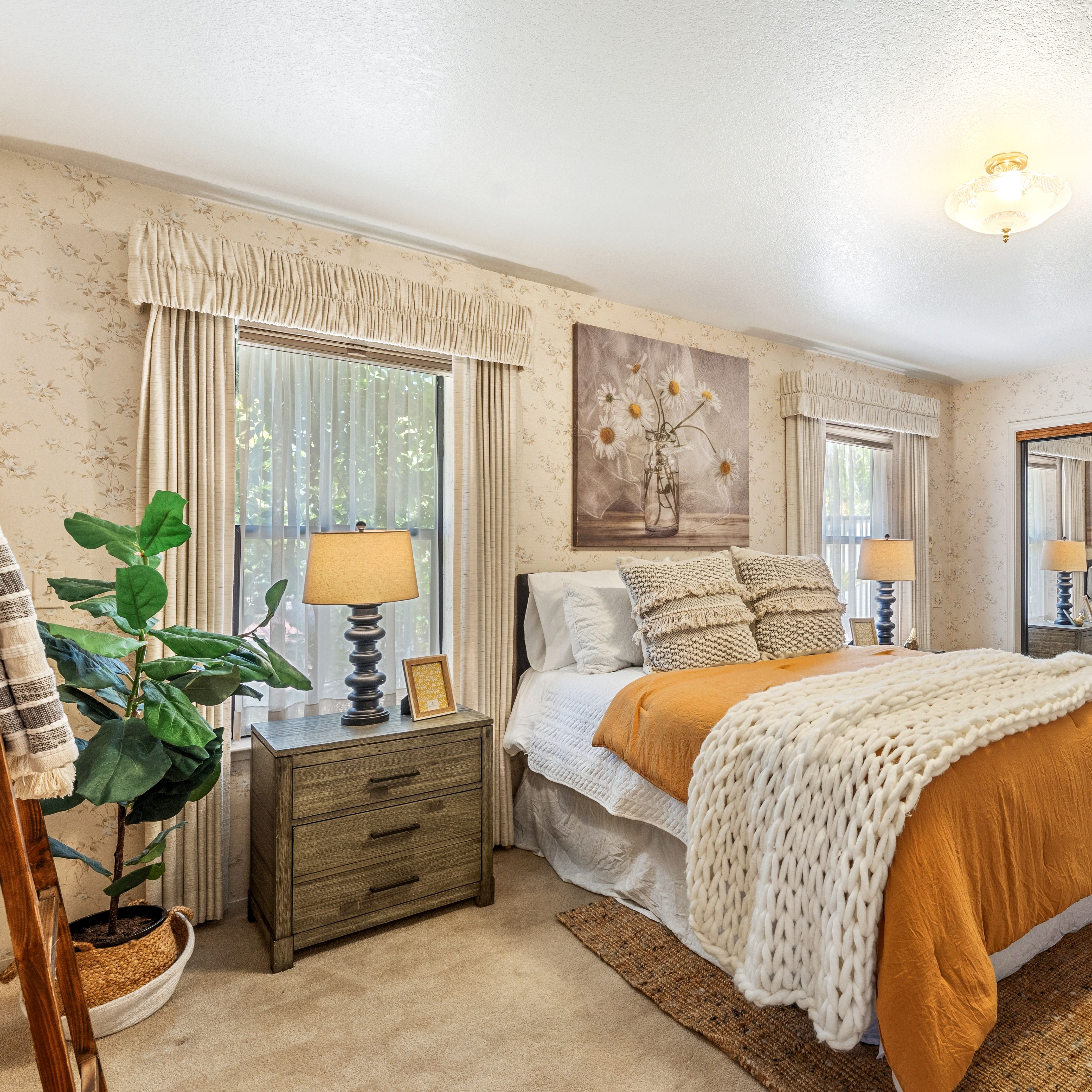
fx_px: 749
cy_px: 536
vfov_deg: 72.1
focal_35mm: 21
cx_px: 778
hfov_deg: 68.8
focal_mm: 16
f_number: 8
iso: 320
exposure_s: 1/2.5
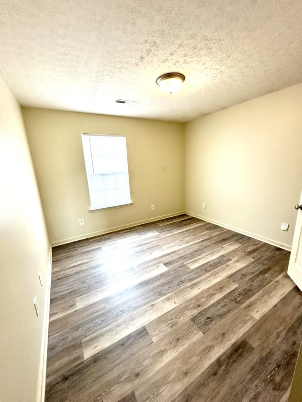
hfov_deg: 85.7
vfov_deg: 102.1
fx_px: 163
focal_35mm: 14
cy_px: 201
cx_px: 151
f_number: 2.2
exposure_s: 1/120
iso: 160
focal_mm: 2.22
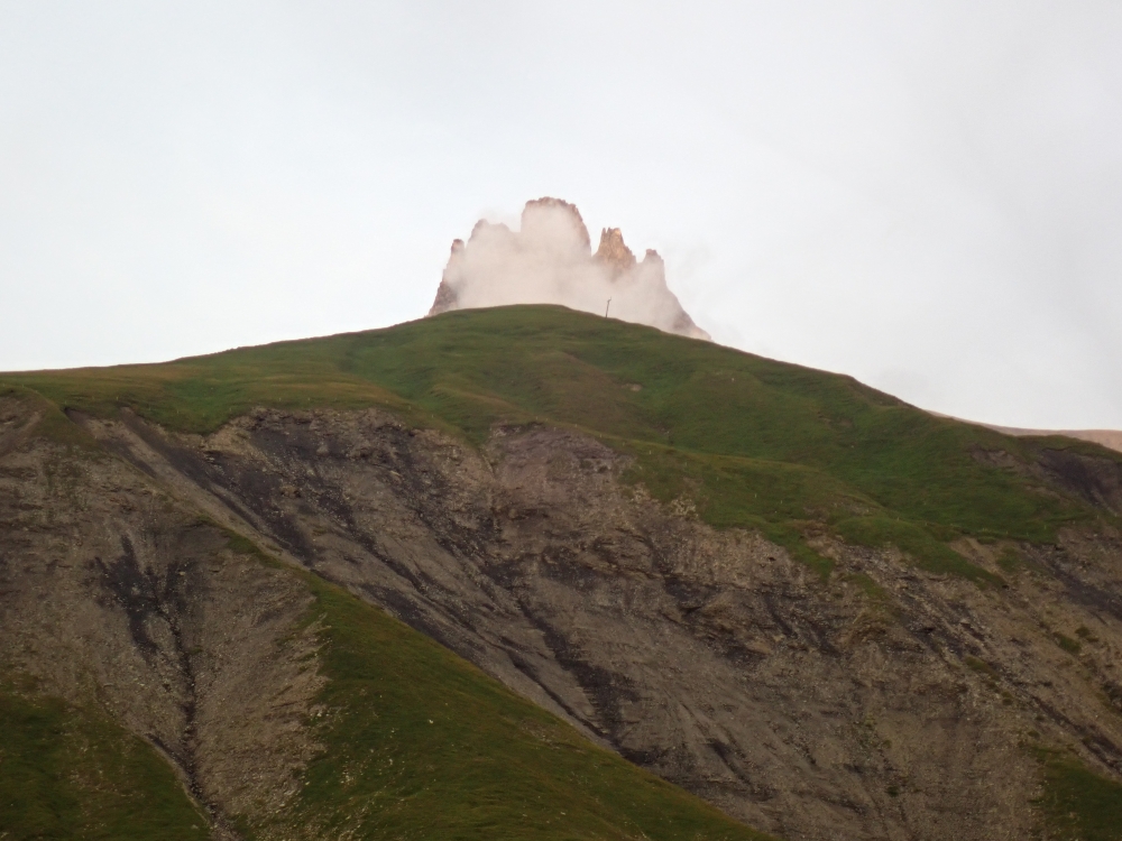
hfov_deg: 19.6
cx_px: 561
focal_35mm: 100
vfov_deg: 14.8
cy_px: 420
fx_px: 3241
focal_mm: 18
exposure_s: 1/100
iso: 250
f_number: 4.9
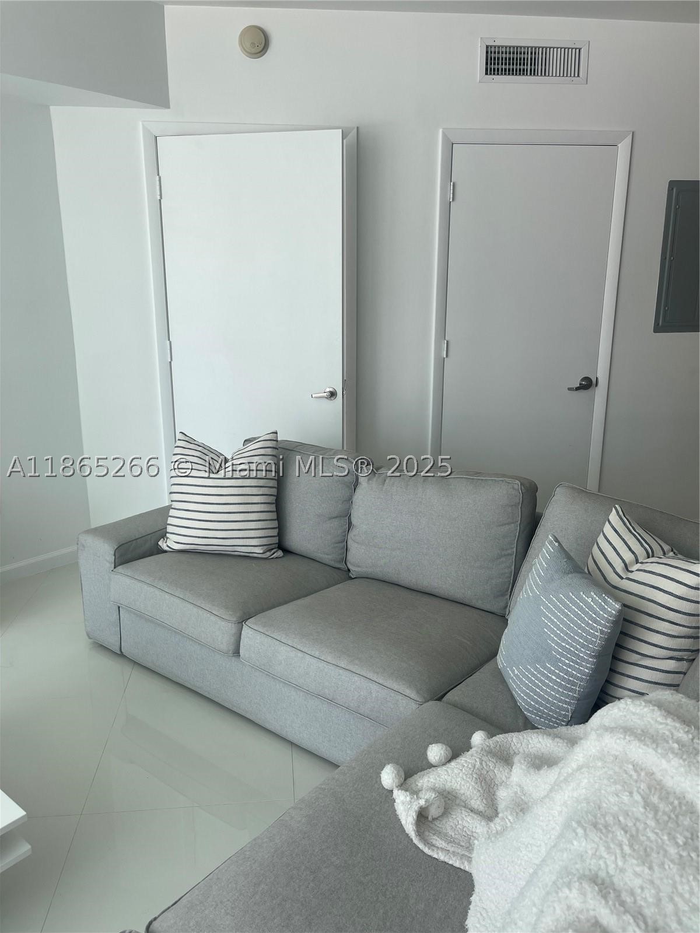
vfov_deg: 67.3
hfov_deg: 53.1
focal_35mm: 26
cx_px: 350
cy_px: 466
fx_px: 701
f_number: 1.6
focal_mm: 5.1
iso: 40
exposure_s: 1/120
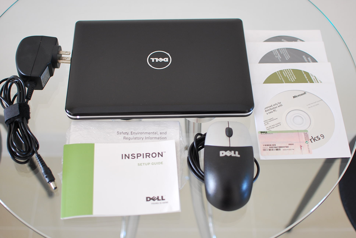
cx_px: 178
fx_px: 520
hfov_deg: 37.8
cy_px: 119
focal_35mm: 52
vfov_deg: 25.8
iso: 280
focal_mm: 35
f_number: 2.8
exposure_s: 1/30
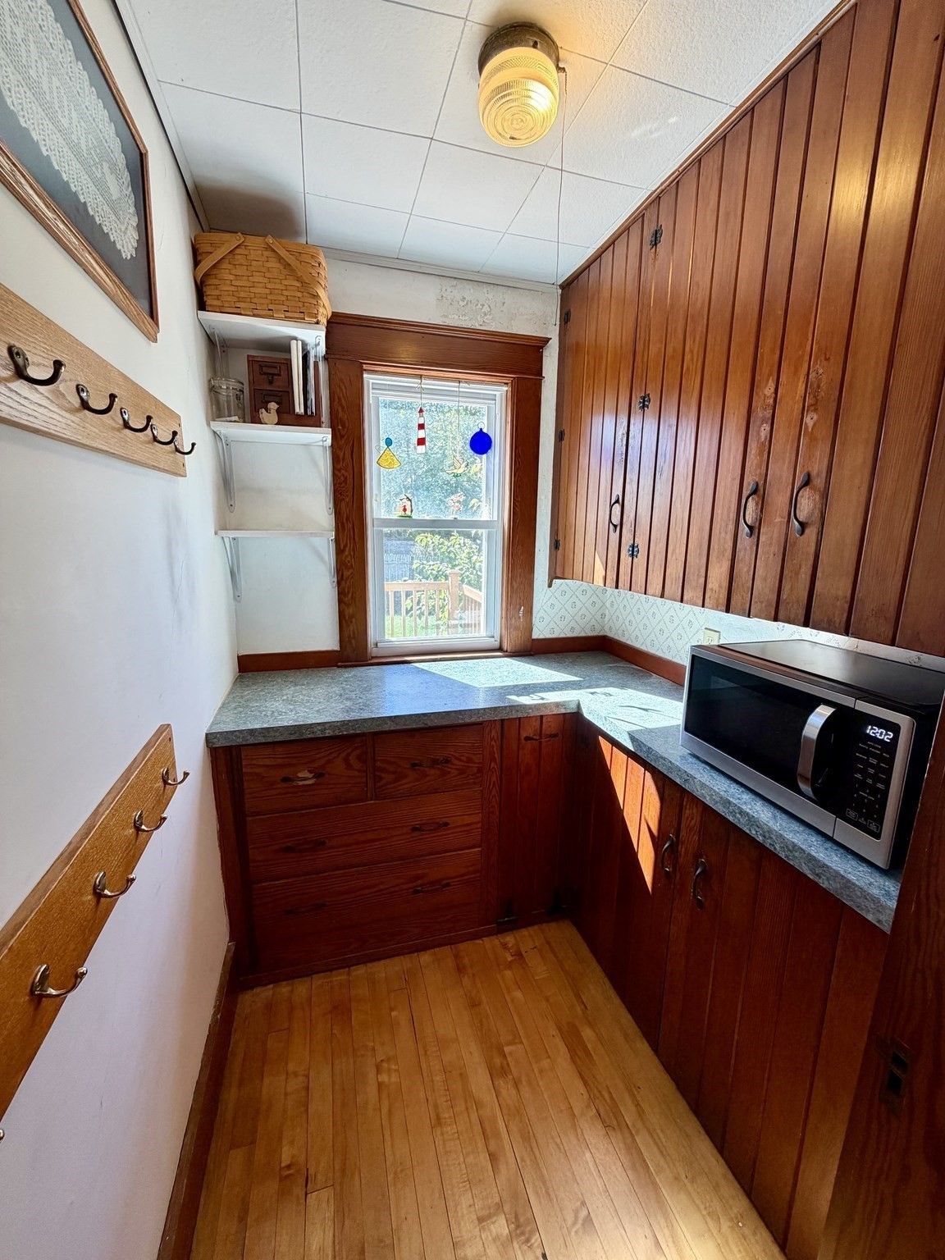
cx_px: 472
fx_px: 510
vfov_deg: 102.1
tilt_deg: -12.2
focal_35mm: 14
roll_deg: -1.4
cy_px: 630
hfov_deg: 85.7
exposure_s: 1/121
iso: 100
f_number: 2.2
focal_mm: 2.22
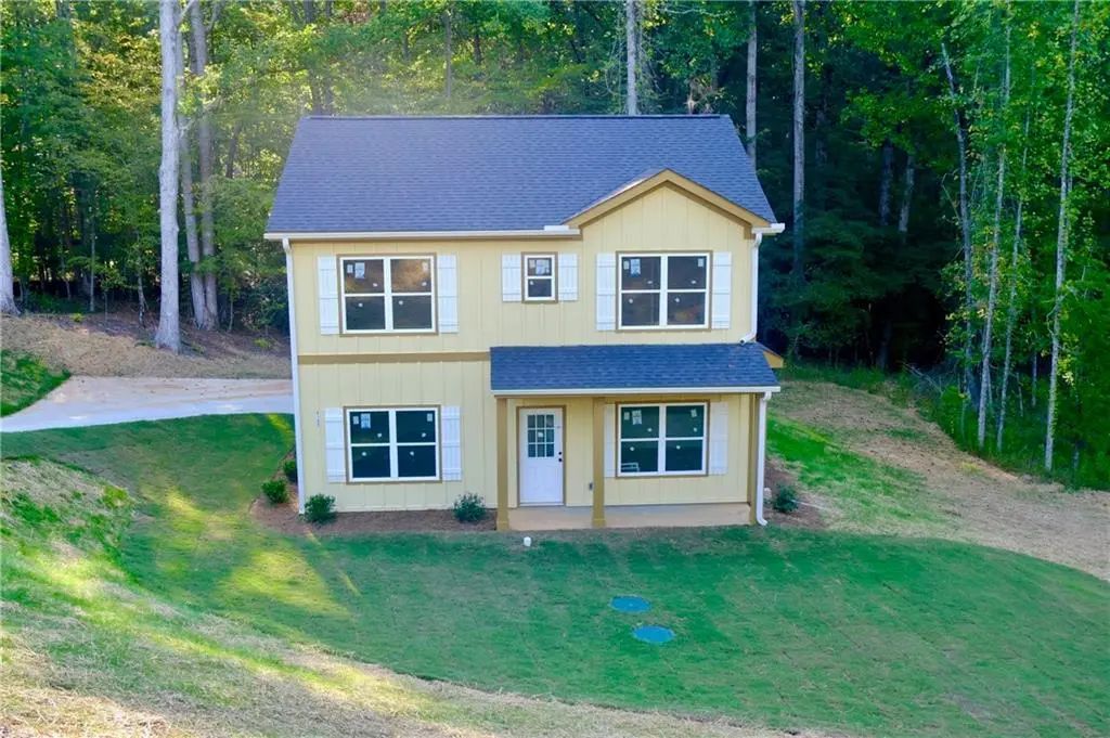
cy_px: 369
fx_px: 986
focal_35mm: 32
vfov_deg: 41.1
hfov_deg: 58.8
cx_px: 555
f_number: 5
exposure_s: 1/75
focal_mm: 21.5
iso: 160
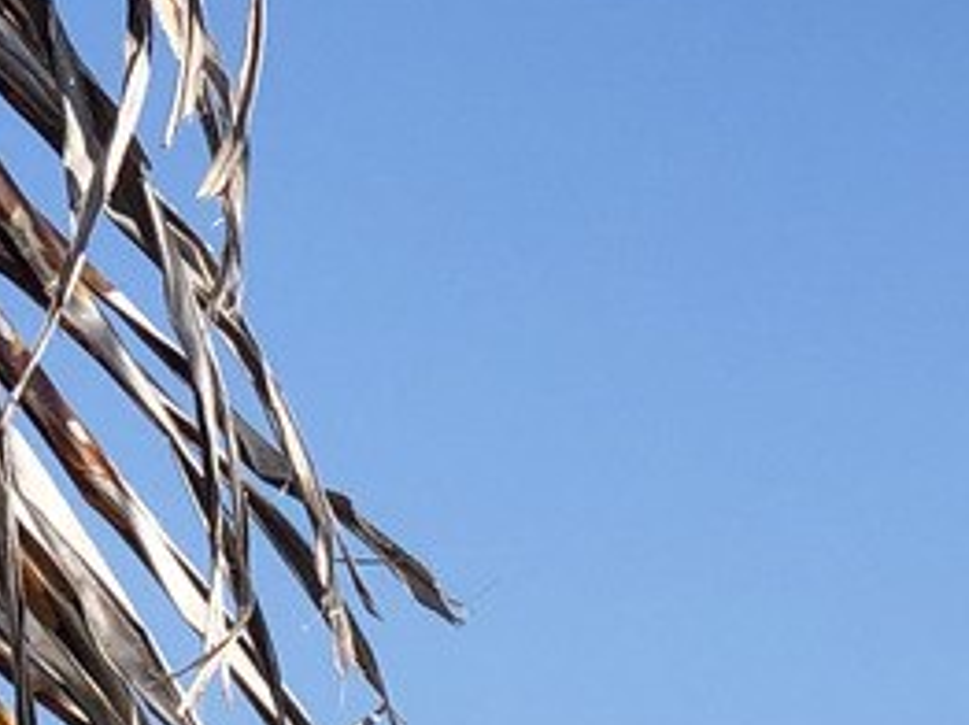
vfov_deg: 4.6
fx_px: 8894
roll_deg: +0.8
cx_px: 466
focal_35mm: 318
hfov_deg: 6.2
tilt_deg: +2.1
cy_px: 1010
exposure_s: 1/1548
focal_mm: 6
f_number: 2.4
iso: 16
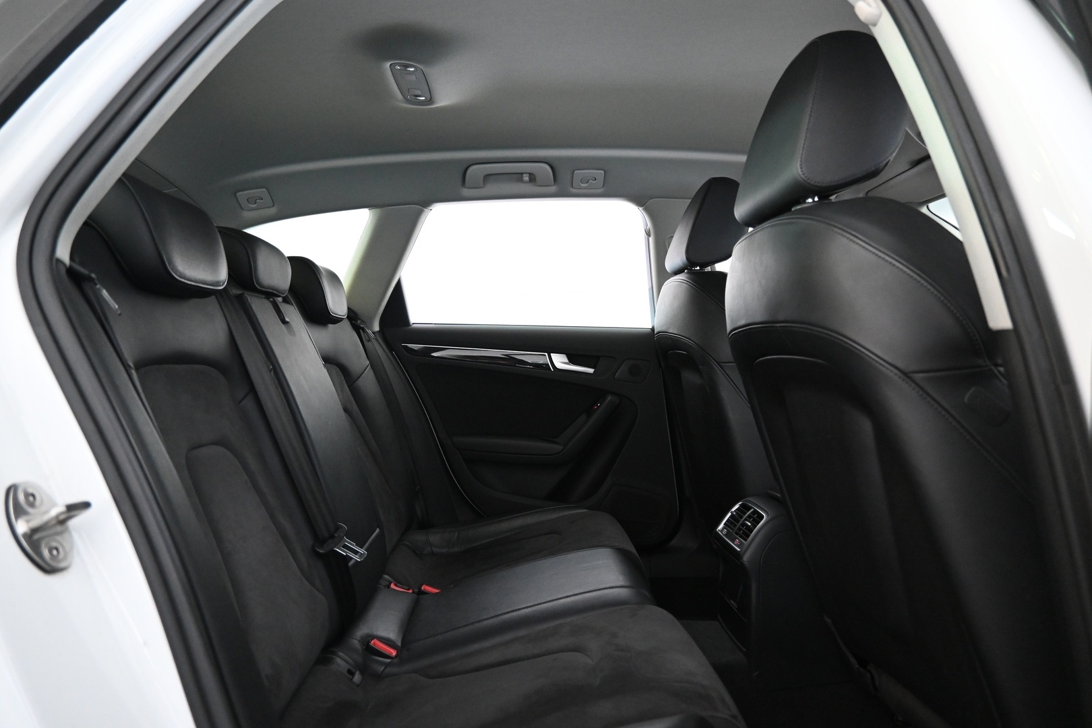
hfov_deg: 73.7
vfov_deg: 53.1
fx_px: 728
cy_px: 364
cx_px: 546
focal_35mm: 24
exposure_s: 1/25
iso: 3200
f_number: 3.5
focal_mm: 16
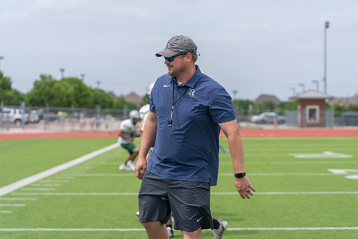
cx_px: 179
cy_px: 120
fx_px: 825
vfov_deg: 16.5
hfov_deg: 24.5
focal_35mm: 83
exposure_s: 1/1250
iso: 100
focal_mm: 78
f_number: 3.2
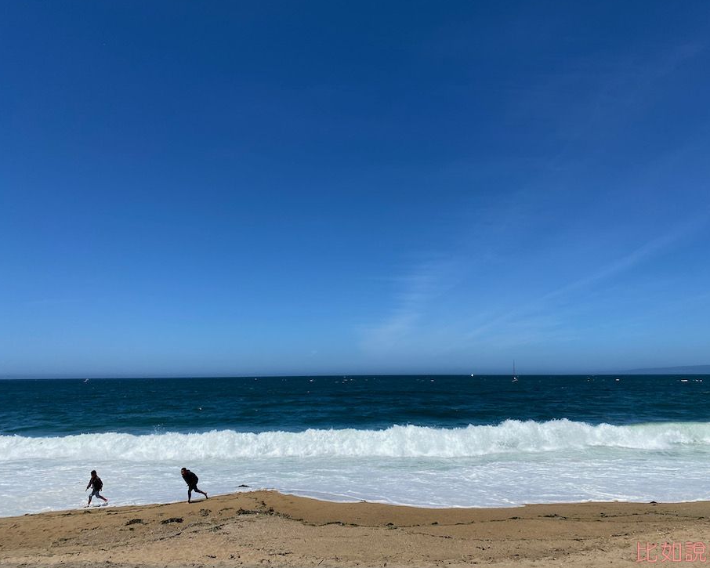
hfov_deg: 62.1
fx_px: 588
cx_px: 383
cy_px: 284
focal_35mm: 28
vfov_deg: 51.5
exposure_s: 1/5747
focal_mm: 4.25
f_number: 1.8
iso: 32
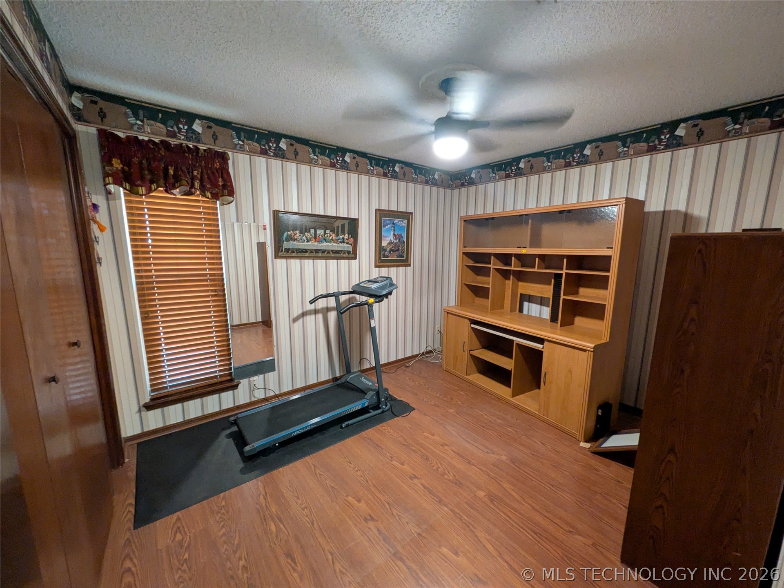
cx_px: 392
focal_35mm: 14
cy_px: 294
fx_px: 317
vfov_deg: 85.7
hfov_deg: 102.1
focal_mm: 1.83
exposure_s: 1/24
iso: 609
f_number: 2.2
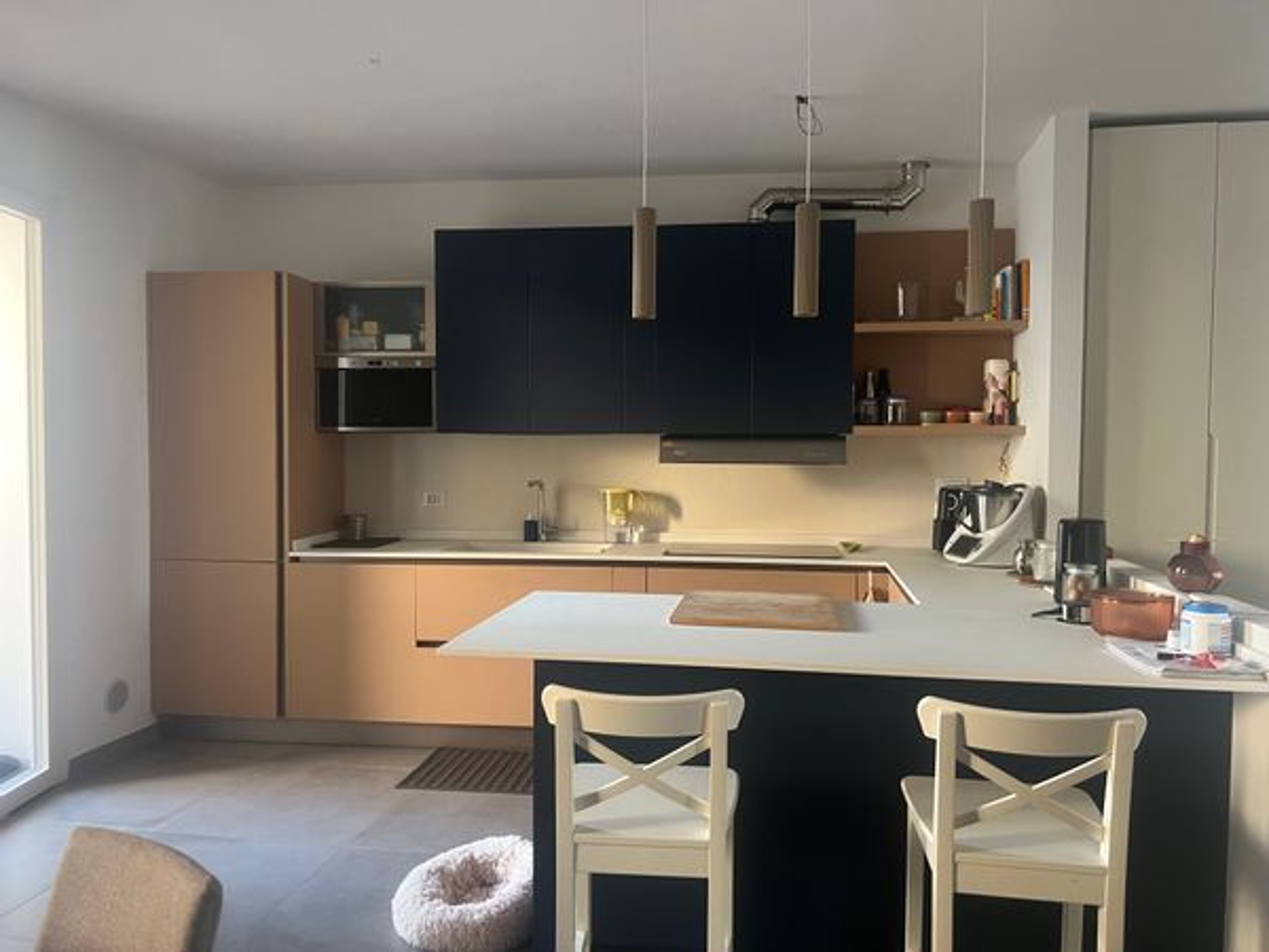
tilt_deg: -2.8
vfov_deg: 53.1
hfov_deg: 67.3
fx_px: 953
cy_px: 476
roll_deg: -0.4
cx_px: 634
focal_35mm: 26
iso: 250
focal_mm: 5.7
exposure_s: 1/60
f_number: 1.5
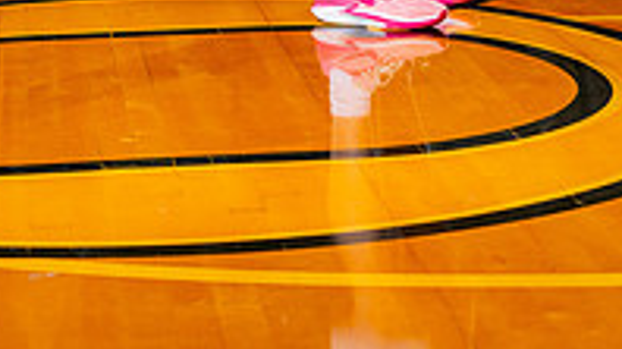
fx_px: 2159
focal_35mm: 131
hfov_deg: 16.4
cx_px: 298
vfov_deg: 8.7
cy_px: -349
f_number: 4
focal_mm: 55
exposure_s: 1/200
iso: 100
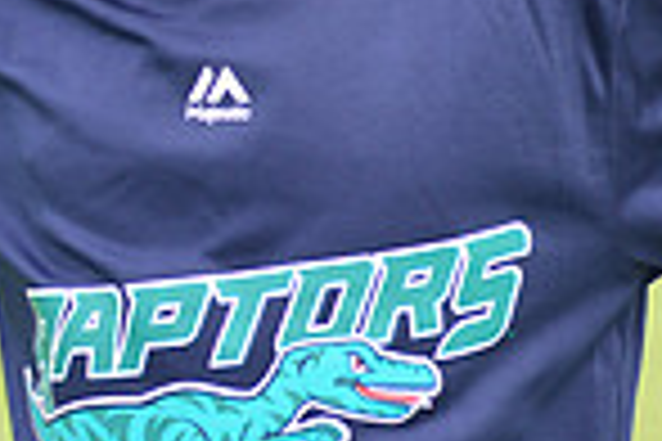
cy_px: -245
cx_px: 279
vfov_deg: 1.7
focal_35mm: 791
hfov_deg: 2.6
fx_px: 14544
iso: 250
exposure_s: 1/200
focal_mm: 200
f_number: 8
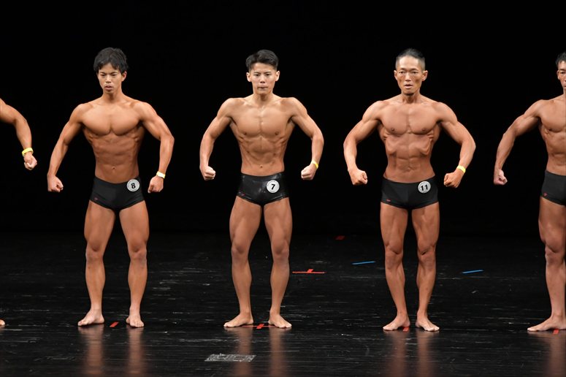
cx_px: 283
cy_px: 188
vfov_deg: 5.7
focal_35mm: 240
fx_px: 3772
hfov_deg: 8.6
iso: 2500
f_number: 5.6
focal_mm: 160
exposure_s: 1/400
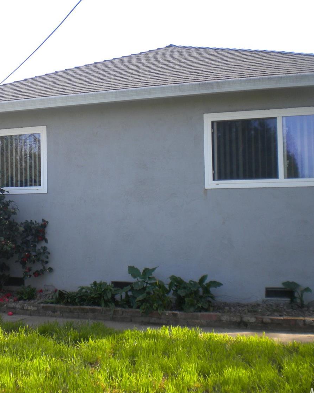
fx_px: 534
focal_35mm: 46
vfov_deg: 40.3
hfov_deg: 32.2
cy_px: 197
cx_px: 81
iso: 80
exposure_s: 1/160
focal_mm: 6.3
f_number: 4.6
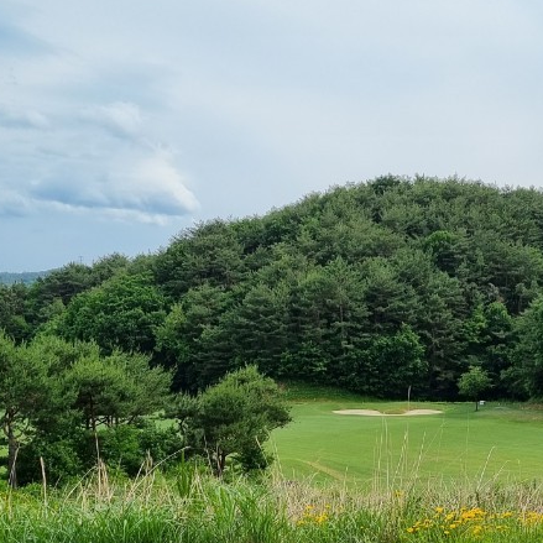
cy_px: 481
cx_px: 459
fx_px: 1189
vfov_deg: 25.0
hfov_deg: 25.1
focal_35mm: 67
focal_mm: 5.4
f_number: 1.8
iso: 50
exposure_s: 1/5000
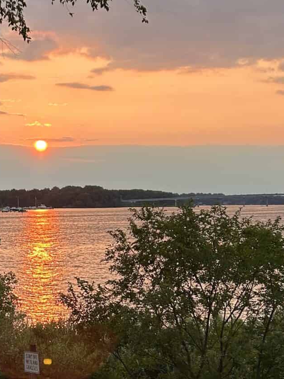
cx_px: 44
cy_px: 250
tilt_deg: -3.5
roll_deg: +0.1
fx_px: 864
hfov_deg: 18.4
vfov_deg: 24.6
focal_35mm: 79
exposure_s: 1/401
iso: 50
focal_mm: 5.7
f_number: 1.5
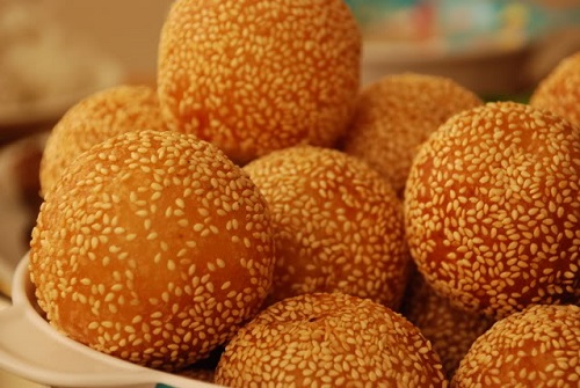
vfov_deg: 10.2
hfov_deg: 15.2
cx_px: 290
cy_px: 194
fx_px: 2178
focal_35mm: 135
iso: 400
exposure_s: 1/100
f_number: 5.6
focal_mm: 90
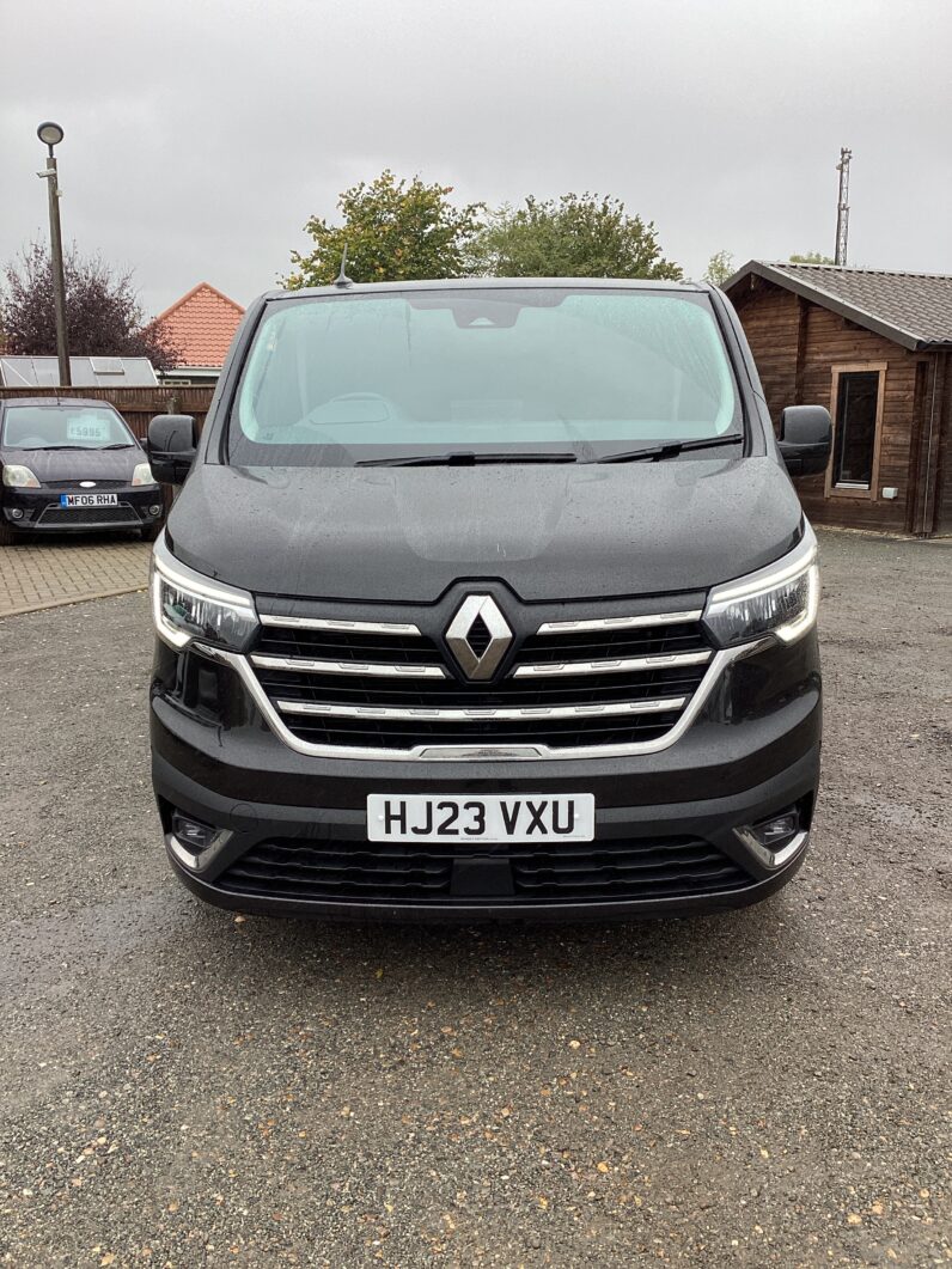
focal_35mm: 31
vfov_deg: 58.3
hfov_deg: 45.5
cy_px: 634
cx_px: 476
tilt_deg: -11.2
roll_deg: -0.6
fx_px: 1137
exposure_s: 1/136
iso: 25
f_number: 2.4
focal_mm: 3.3
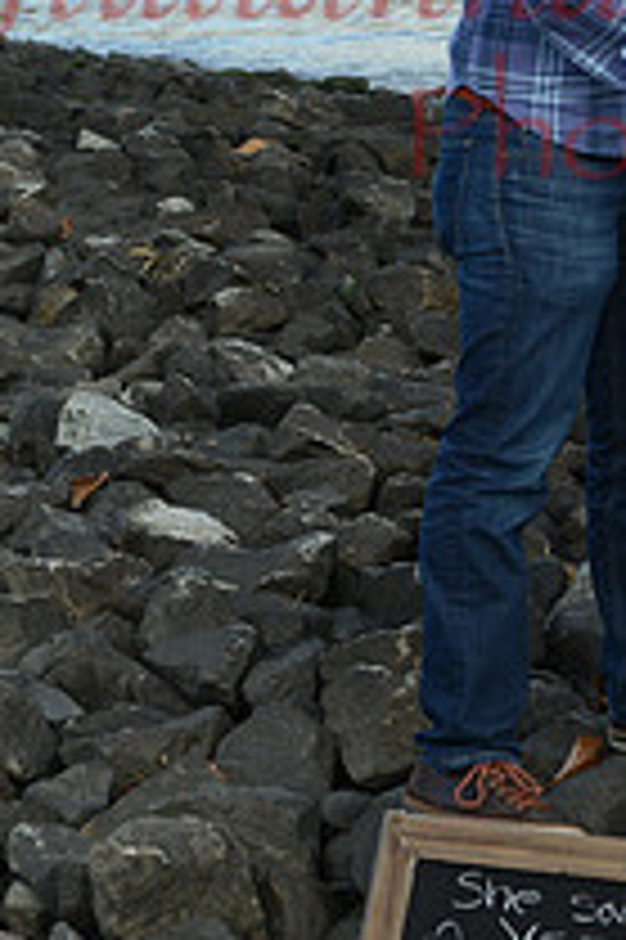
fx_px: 3631
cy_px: 18
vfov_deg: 14.5
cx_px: 799
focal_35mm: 139
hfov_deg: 9.7
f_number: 8
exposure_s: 1/250
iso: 400
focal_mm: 50
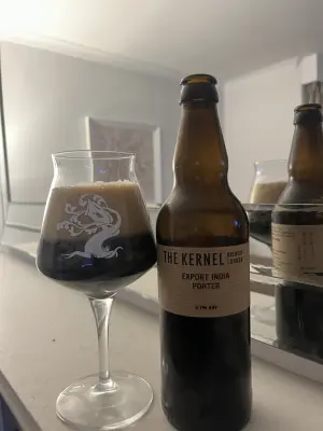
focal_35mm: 26
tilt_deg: -5.7
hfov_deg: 53.1
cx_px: 162
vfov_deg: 67.3
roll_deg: +2.6
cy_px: 216
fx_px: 323
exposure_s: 1/25
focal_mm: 5.1
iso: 1000
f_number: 1.6
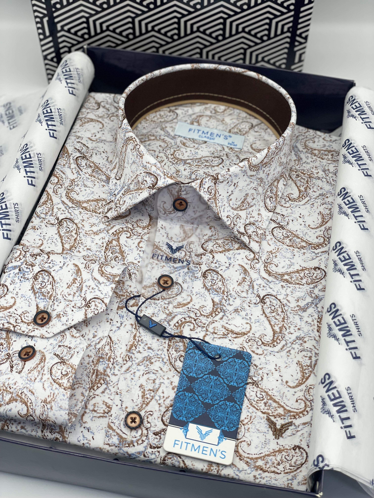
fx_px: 749
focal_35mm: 52
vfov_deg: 36.8
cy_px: 249
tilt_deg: -51.5
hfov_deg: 28.0
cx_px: 187
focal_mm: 6
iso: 25
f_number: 2
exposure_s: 1/143
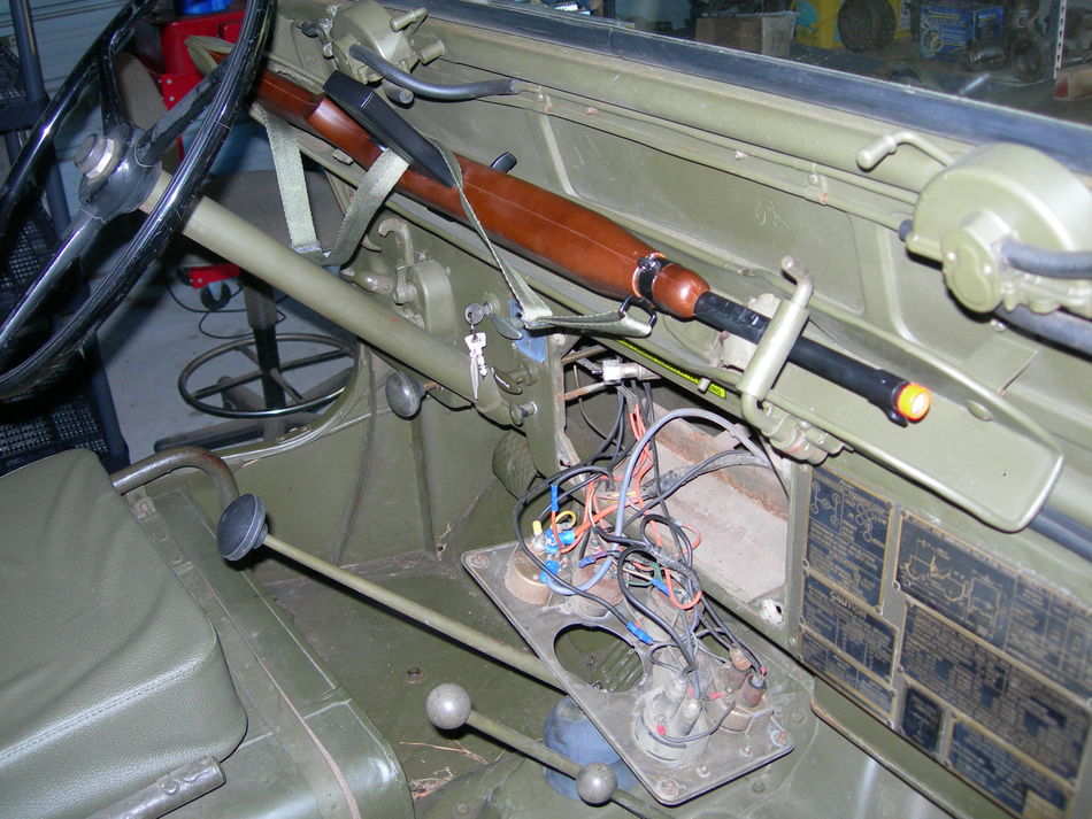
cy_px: 410
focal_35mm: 38
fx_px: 1199
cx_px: 546
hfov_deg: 49.0
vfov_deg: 37.7
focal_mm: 7.8
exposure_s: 1/60.1
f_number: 2.8
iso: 162
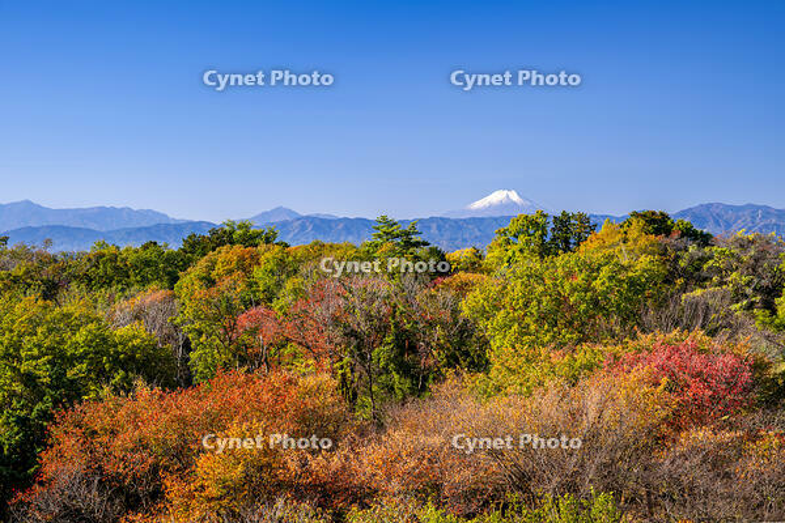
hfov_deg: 32.9
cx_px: 392
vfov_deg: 22.3
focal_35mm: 61
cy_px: 262
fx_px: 1330
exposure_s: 1/15
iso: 64
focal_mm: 61
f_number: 9
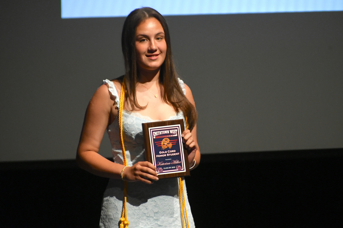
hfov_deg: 5.1
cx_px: 172
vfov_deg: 3.4
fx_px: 3858
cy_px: 114
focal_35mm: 405
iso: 5000
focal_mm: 270
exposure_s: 1/200
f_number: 6.3
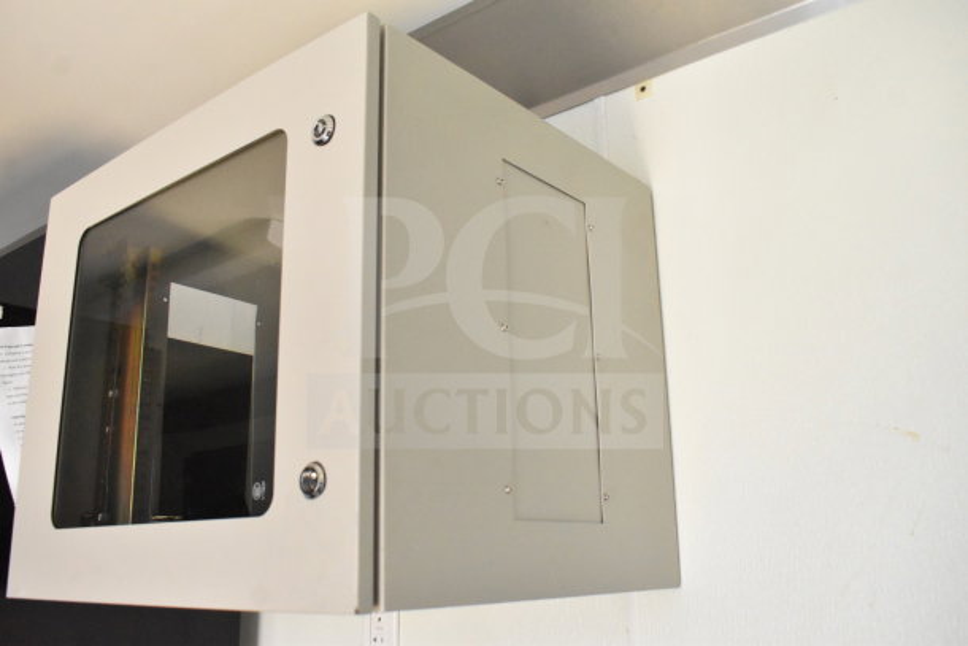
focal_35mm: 33
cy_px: 323
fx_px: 887
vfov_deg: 40.0
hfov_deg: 57.2
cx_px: 484
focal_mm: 22
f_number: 7.1
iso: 6400
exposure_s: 1/160
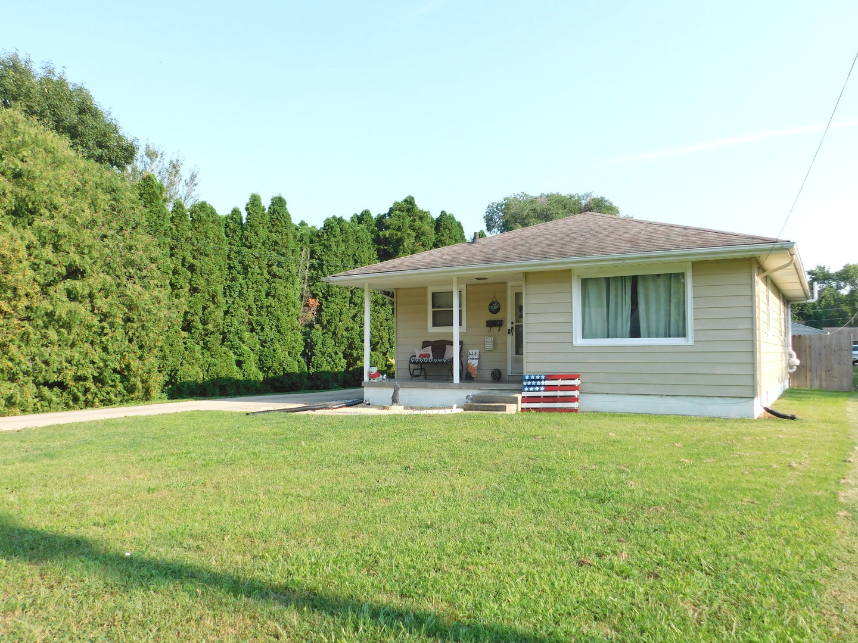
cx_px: 429
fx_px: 694
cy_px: 322
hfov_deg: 63.4
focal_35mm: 28
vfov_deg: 49.7
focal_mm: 4.9
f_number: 3.2
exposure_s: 1/500
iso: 125
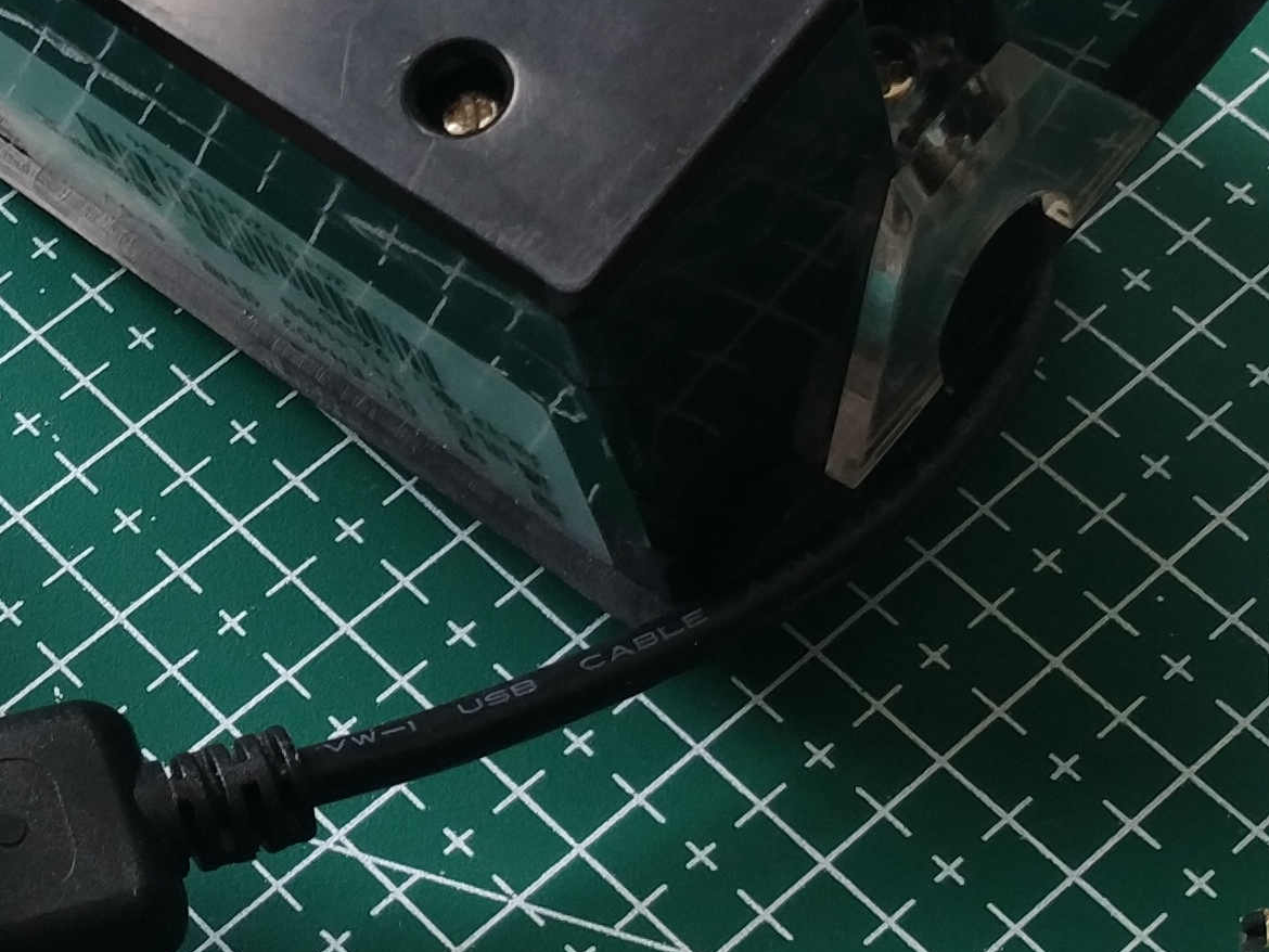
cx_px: -78
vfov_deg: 15.4
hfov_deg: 19.7
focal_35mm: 96
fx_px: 3520
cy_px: 376
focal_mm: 4.73
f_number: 2.2
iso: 125
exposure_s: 1/33
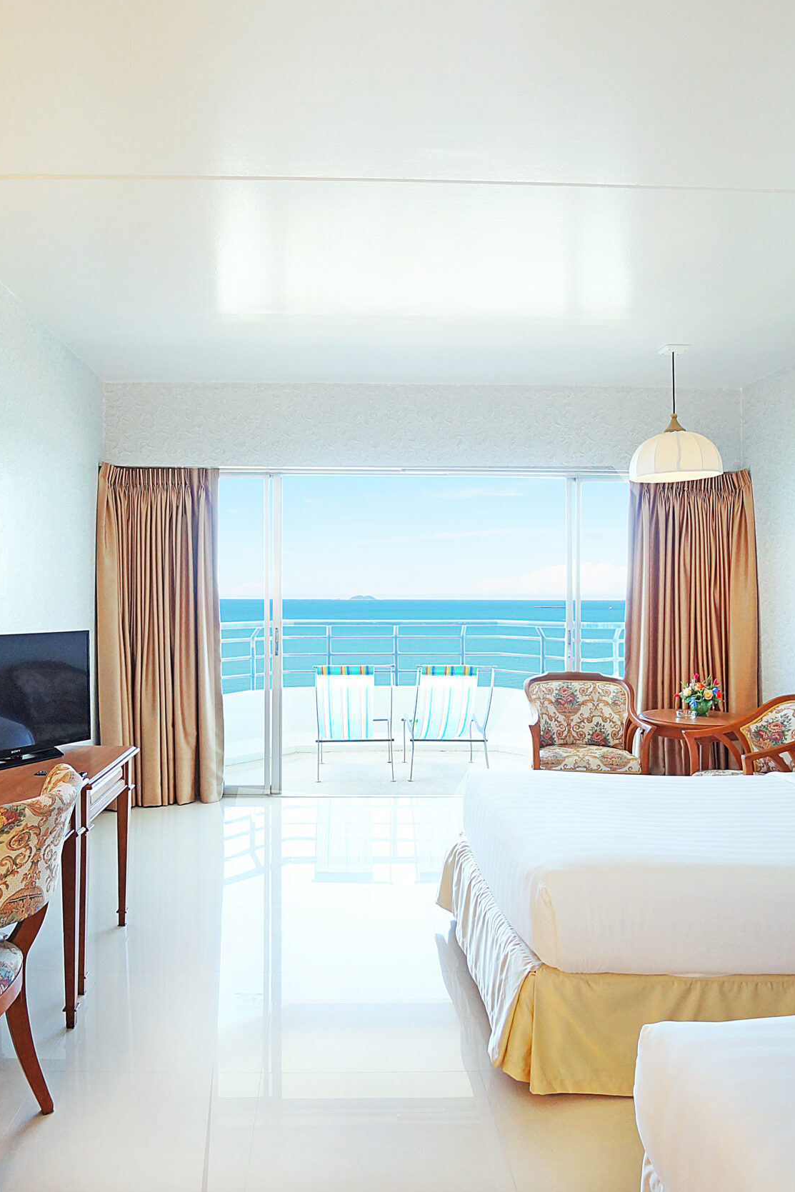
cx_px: 357
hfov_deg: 55.0
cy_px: 591
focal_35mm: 23
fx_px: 762
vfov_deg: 76.1
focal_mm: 10
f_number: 4
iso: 500
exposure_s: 1/160
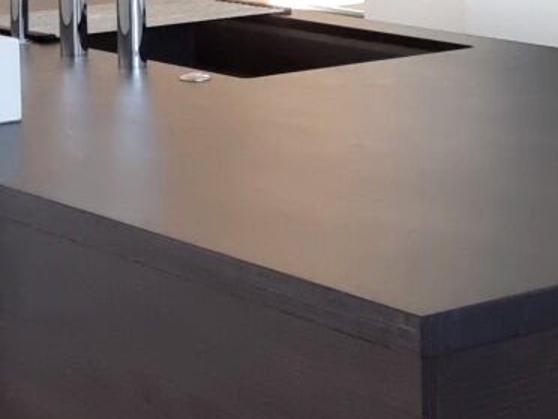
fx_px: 2128
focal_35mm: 132
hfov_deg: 14.9
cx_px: 288
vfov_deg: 11.0
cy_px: -68
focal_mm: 6.7
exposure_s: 1/90
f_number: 1.8
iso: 640
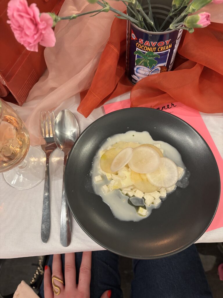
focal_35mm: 26
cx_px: 112
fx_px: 223
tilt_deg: -70.0
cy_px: 149
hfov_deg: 53.1
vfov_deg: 67.3
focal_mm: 5.96
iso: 500
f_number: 1.6
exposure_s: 1/60
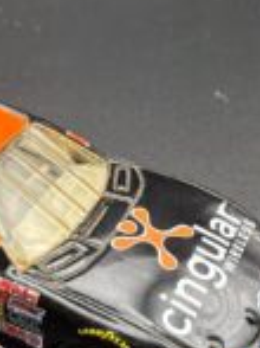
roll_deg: -1.2
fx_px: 682
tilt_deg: -33.0
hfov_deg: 20.8
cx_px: -2
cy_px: 246
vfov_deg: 28.3
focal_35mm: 68
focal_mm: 2.22
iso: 200
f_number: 2.2
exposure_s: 1/60
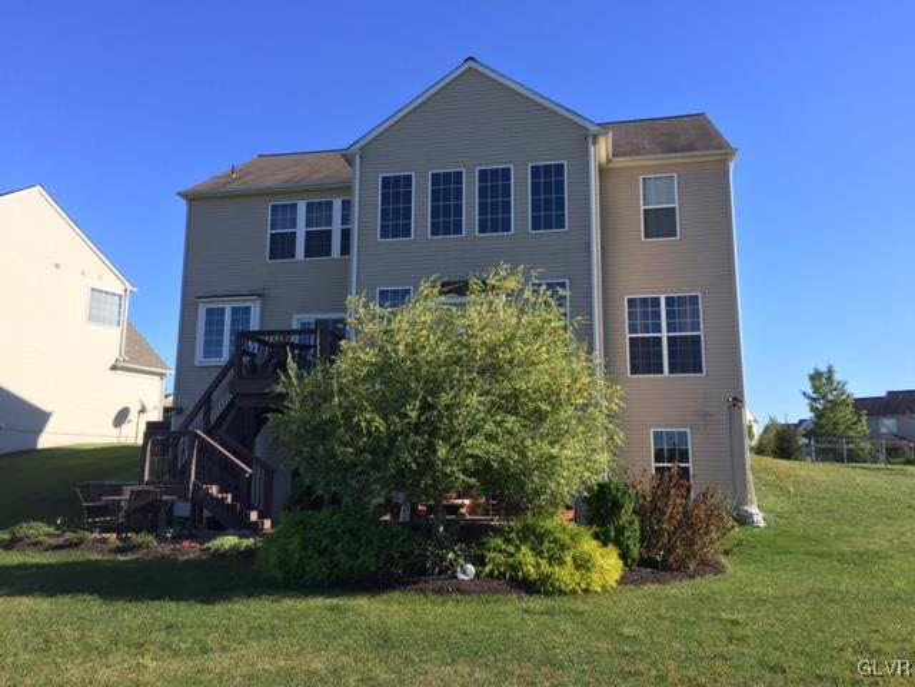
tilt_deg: +12.4
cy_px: 344
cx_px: 458
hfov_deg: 61.7
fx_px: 767
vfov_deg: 48.2
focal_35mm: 29
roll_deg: -1.4
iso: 32
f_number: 2.2
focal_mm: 4.15
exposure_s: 1/1130
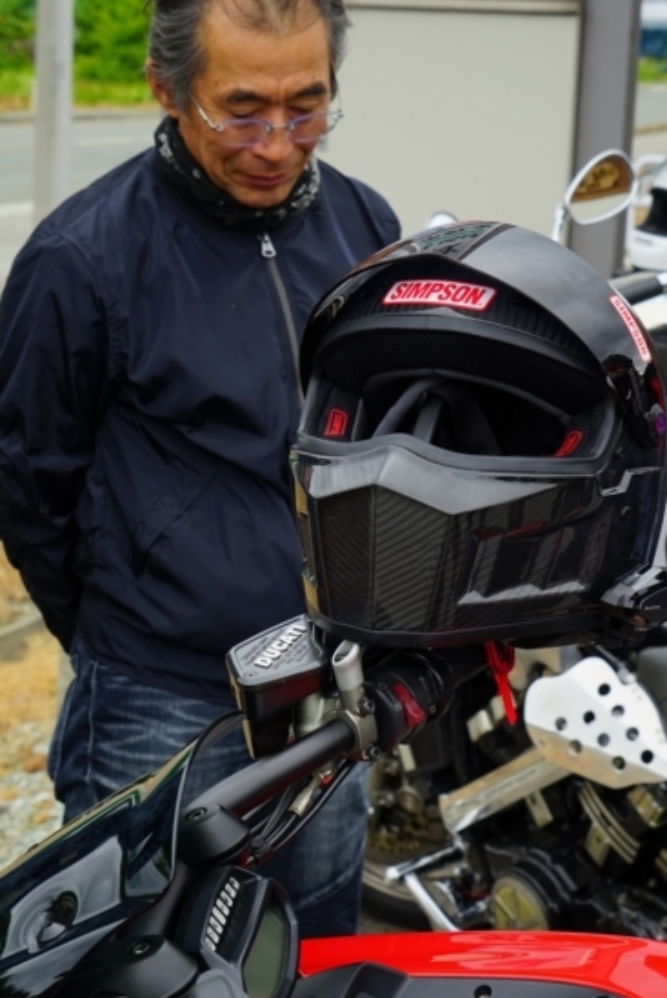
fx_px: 2302
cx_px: 349
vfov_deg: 24.5
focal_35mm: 83
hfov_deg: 16.5
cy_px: 509
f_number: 10
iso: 100
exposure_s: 1/100
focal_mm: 57
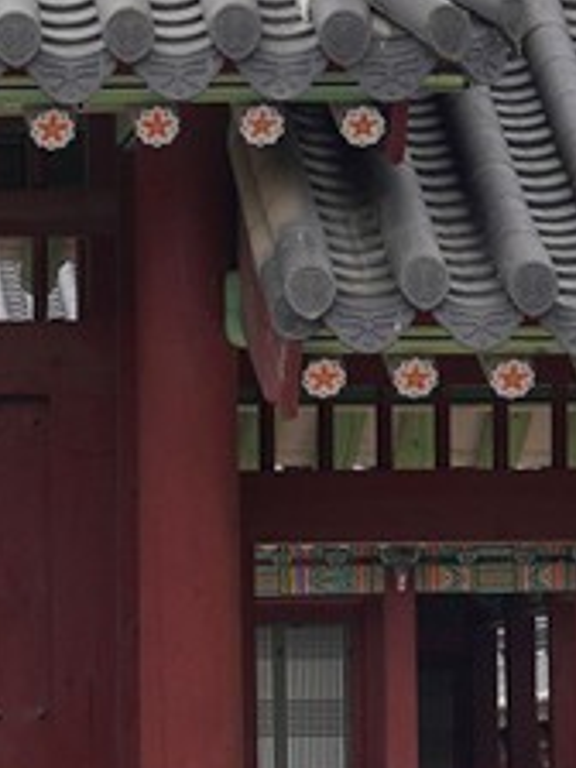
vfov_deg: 6.6
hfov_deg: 4.9
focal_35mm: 301
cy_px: 459
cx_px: -377
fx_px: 6678
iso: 200
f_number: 13
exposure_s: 1/125
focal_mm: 35
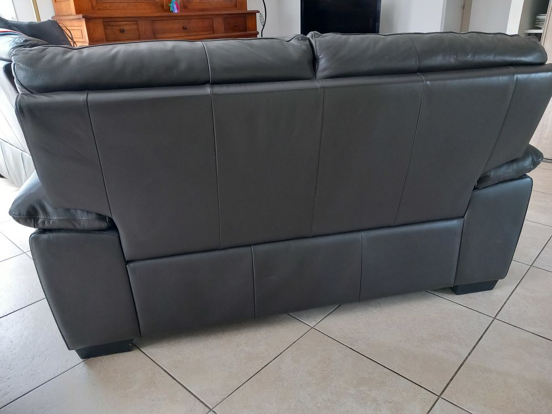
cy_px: 207
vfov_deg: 51.4
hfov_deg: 65.3
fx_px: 431
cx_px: 276
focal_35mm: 27
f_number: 1.8
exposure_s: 1/25
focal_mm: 4
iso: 320
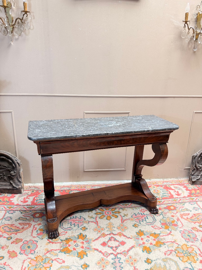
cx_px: 101
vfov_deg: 71.6
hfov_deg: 56.8
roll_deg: -0.6
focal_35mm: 24
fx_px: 187
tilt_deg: -19.0
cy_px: 135
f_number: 1.78
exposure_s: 1/77
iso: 200
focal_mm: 6.76
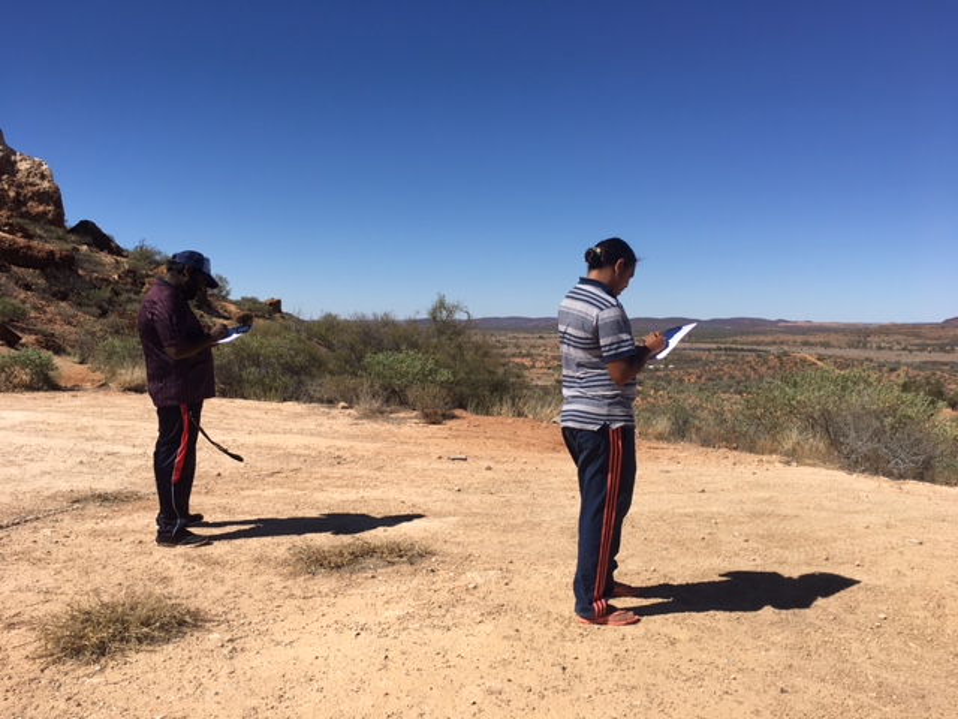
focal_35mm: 29
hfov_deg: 61.7
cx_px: 479
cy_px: 360
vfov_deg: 48.2
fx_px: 803
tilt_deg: -2.8
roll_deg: -1.0
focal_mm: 4.15
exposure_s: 1/2198
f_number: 2.2
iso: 25
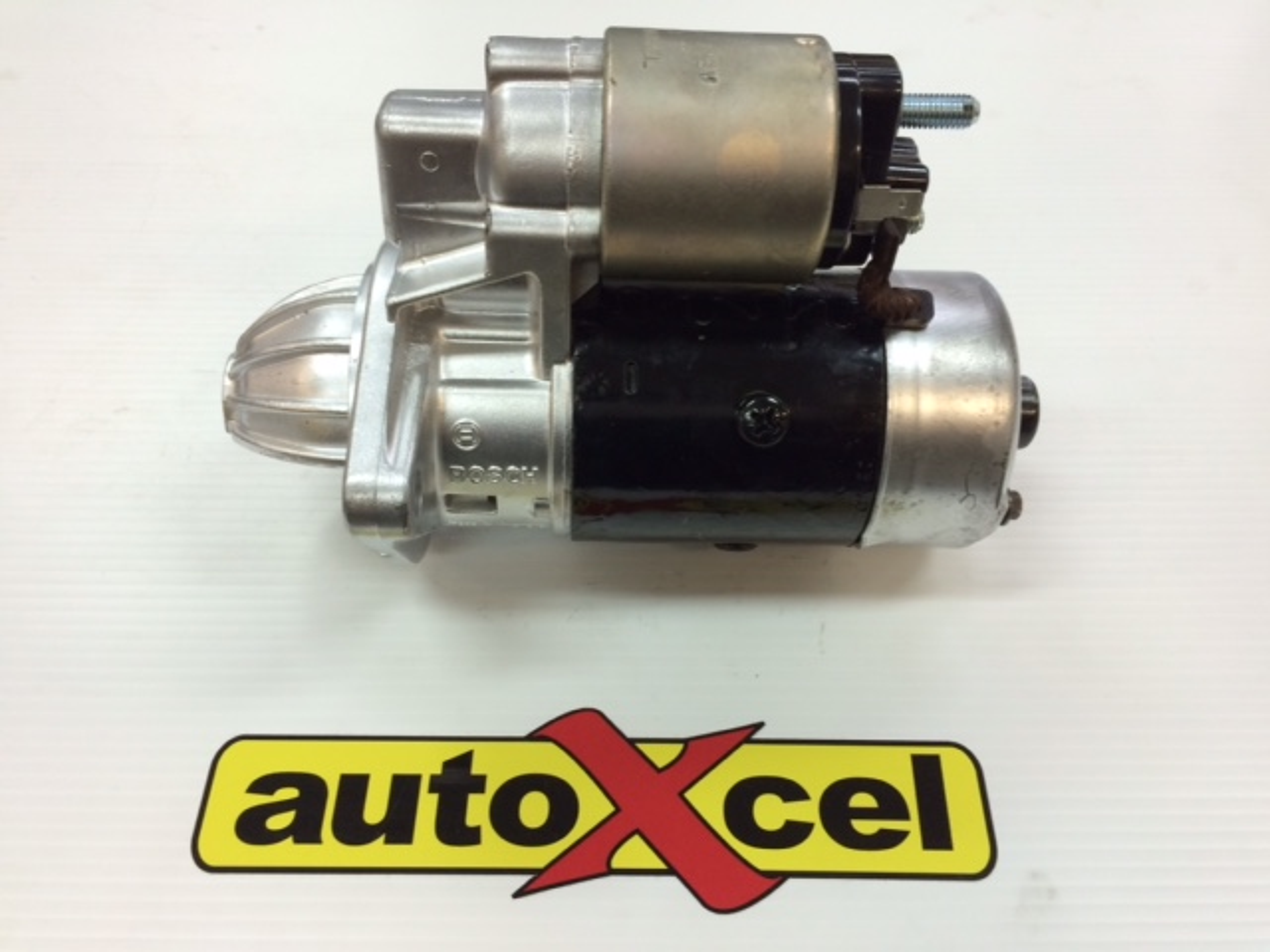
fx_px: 1064
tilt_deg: -52.3
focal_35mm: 29
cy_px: 476
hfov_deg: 61.7
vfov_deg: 48.2
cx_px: 635
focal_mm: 4.15
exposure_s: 1/33
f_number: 2.2
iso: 40
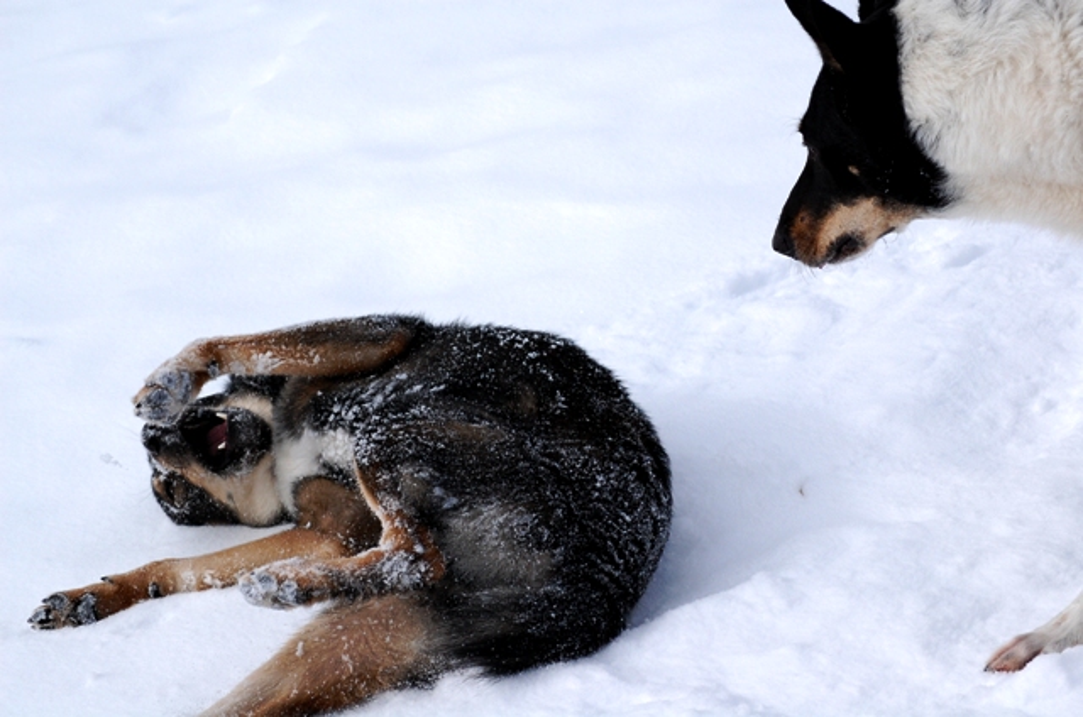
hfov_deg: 17.1
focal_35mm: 120
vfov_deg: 11.4
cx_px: 542
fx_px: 3603
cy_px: 358
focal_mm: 80
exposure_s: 1/1250
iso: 800
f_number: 9
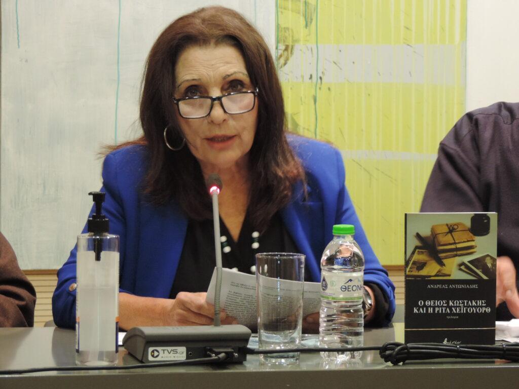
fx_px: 2324
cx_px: 260
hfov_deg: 12.7
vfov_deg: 9.6
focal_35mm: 155
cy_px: 194
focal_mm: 27.6
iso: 800
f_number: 4.4
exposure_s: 1/20
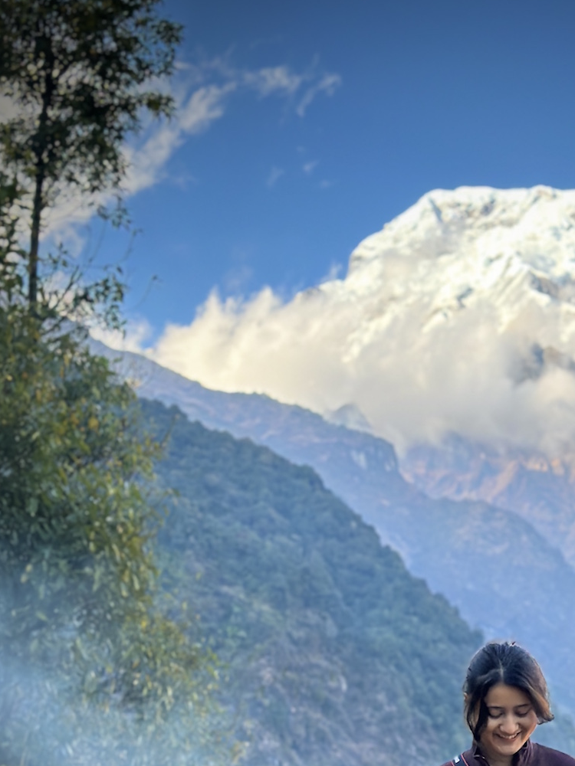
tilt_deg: +10.5
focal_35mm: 96
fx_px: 2126
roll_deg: +1.0
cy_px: 733
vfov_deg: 19.9
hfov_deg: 15.2
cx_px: 560
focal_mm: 6.86
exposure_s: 1/1145
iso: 80
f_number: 1.78
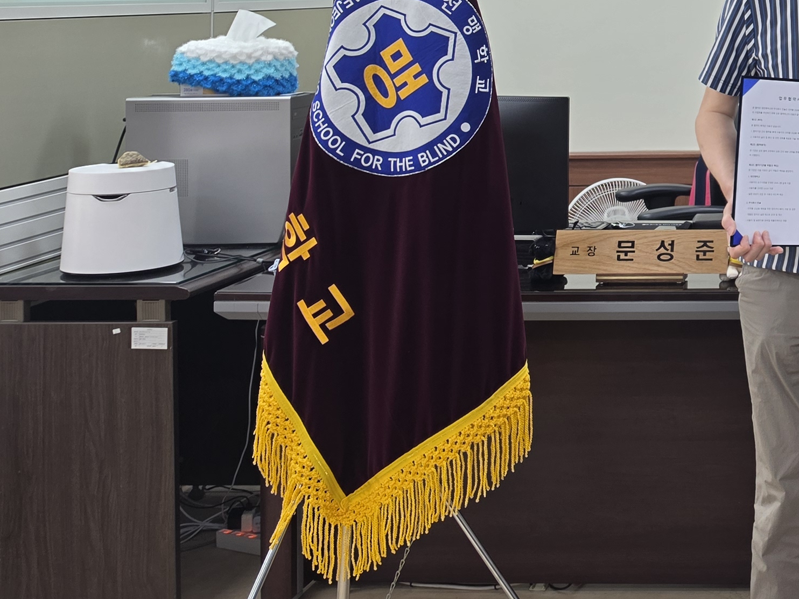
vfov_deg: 22.6
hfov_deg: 27.8
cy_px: -19
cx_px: 927
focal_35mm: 62
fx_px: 1431
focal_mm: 6.5
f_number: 1.4
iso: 50
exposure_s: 1/120
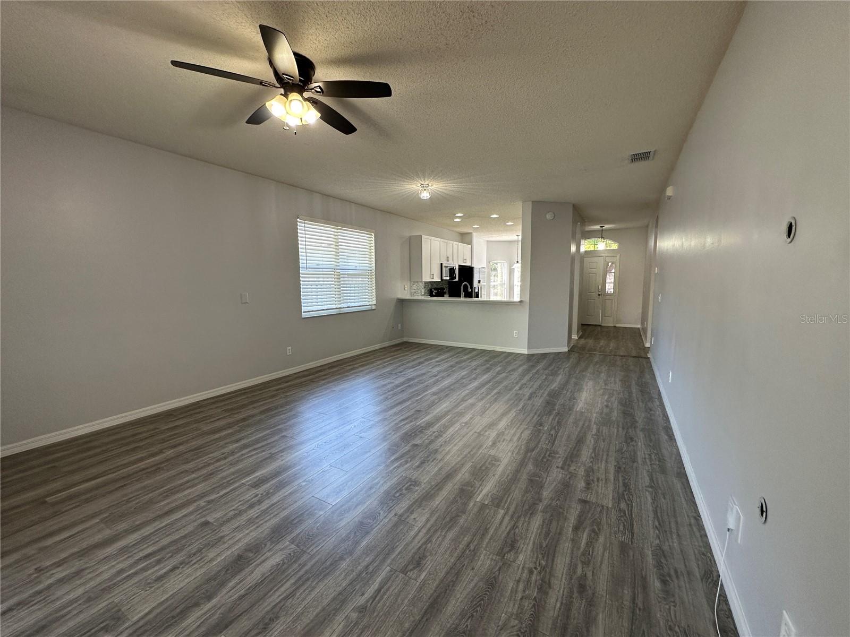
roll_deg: +0.1
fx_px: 344
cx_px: 425
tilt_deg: -6.9
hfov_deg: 102.1
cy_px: 318
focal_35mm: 14
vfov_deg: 85.7
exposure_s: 1/120
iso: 160
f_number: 2.2
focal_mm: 2.22
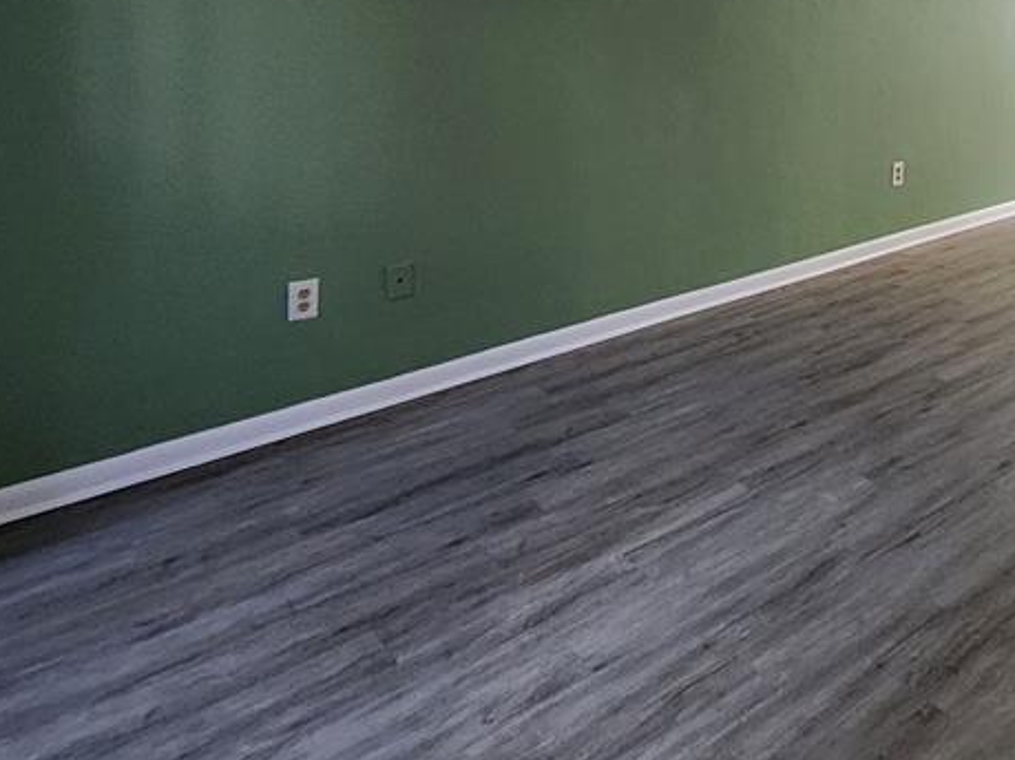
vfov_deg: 42.9
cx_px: 909
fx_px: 850
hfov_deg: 54.0
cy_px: 38
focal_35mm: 29
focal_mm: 2.2
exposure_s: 1/30
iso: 320
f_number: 2.2
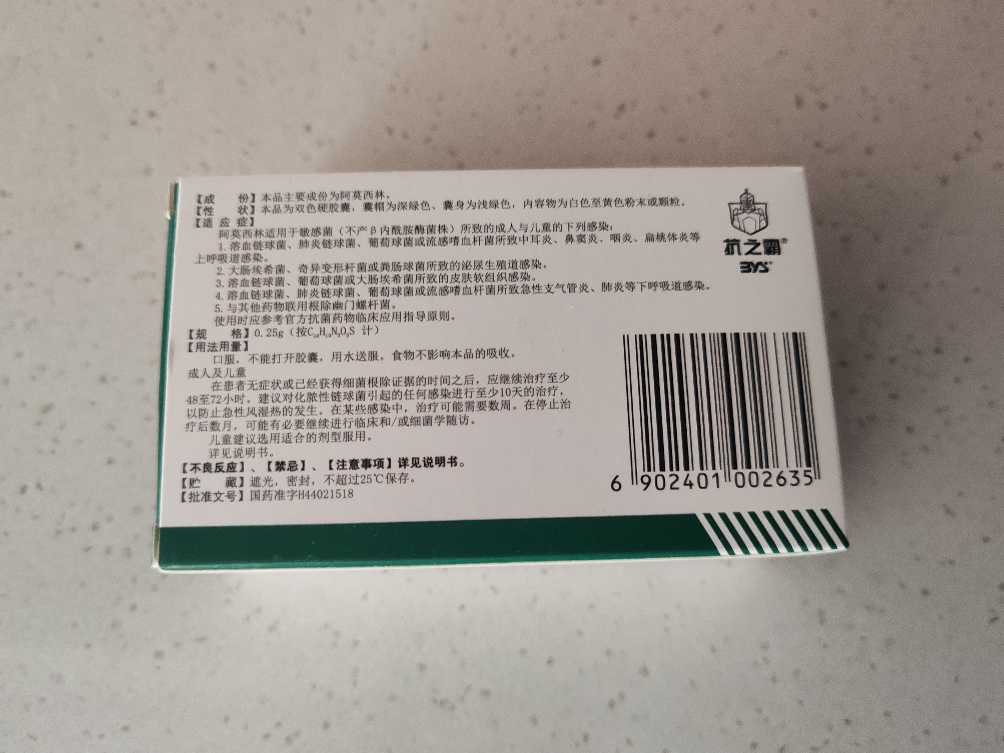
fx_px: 783
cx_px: 502
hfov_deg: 65.3
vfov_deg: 51.4
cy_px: 376
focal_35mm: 27
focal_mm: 6.12
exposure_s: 1/50
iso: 2500
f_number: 1.9
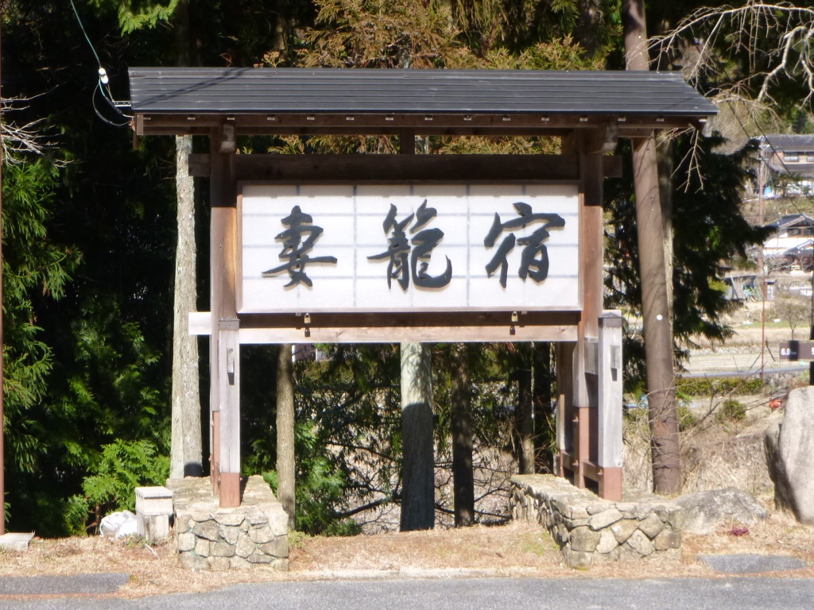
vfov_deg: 27.0
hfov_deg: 35.5
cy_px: 305
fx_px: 1270
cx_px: 407
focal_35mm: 54
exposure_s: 1/160
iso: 100
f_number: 5
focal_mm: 9.7
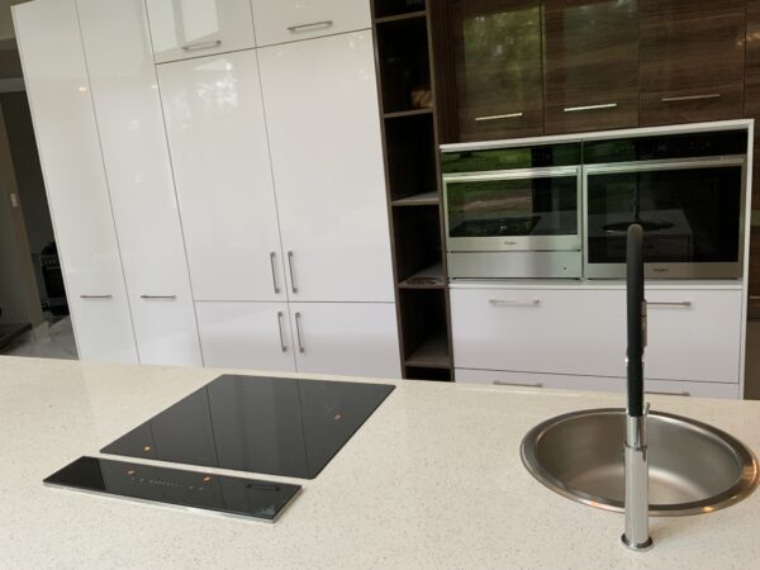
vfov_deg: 48.2
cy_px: 285
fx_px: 637
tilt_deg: -13.0
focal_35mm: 29
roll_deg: +3.5
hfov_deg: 61.7
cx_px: 380
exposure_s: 1/50
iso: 64
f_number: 1.8
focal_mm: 3
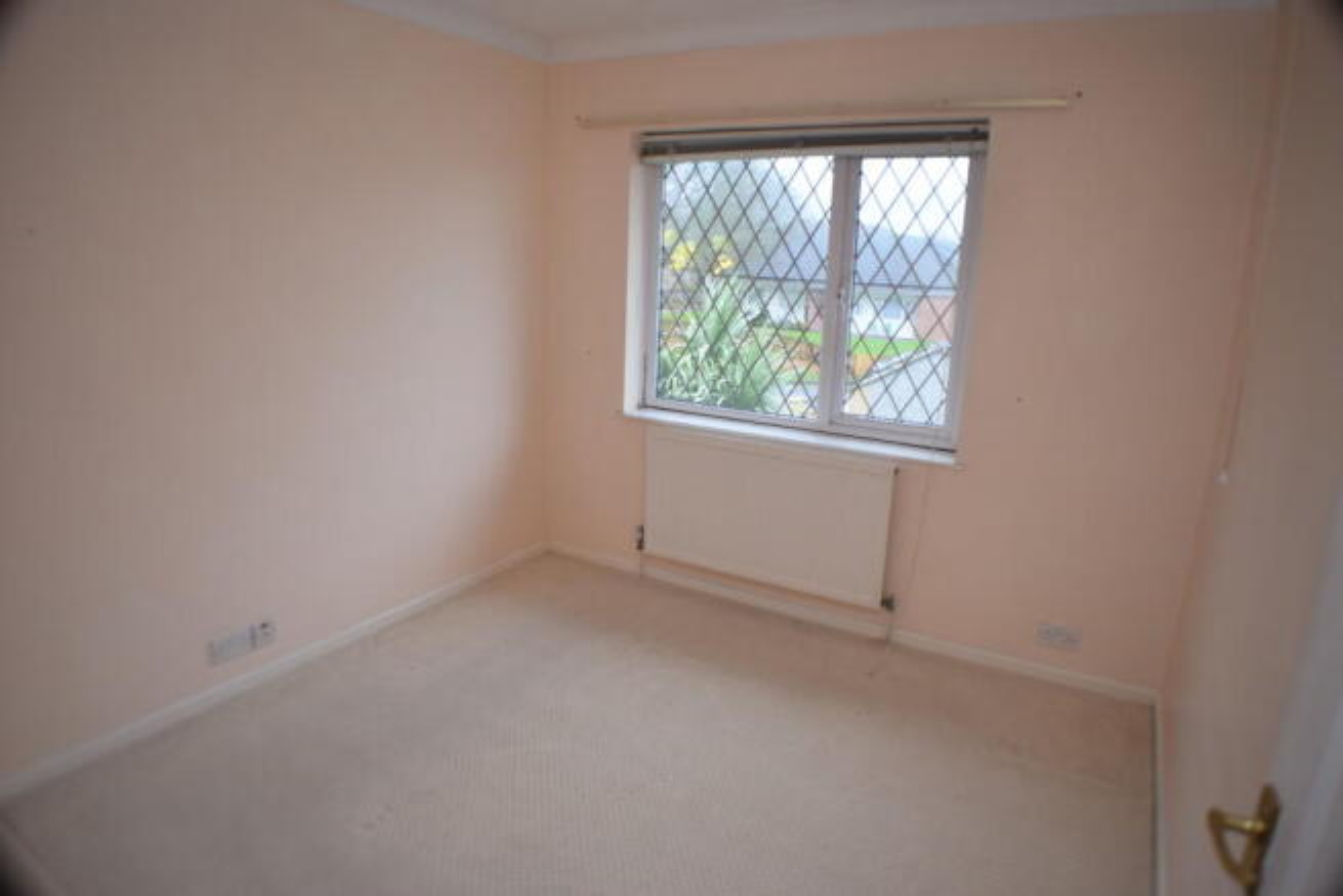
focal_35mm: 27
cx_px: 672
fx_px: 1007
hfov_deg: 67.4
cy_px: 448
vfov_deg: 48.0
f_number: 4.5
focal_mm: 18
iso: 400
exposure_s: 1/80
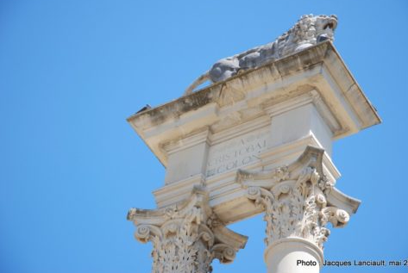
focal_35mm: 111
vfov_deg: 12.4
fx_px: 1260
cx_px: 215
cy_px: 131
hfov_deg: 18.4
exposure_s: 1/400
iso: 200
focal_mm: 70
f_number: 5
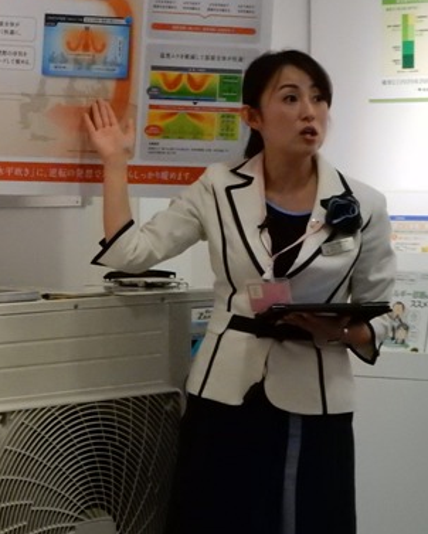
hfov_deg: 9.4
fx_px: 2595
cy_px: 207
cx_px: -13
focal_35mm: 164
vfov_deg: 11.8
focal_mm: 17.6
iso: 1600
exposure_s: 1/160
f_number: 5.3
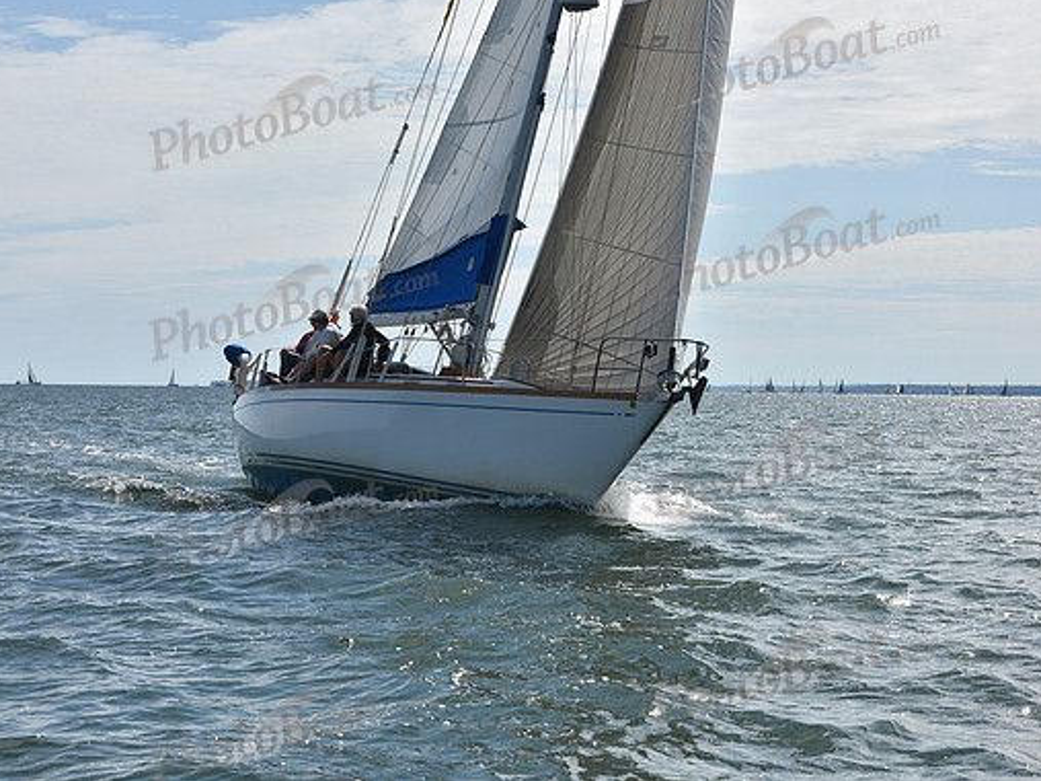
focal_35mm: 77
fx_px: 2315
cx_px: 546
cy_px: 385
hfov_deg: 25.3
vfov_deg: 19.1
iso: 320
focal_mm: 70
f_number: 11
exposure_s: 1/1000
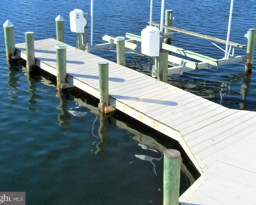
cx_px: 153
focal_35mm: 49
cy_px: 78
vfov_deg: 30.7
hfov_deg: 37.9
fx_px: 371
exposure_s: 1/1000
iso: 80
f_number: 4
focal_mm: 6.3
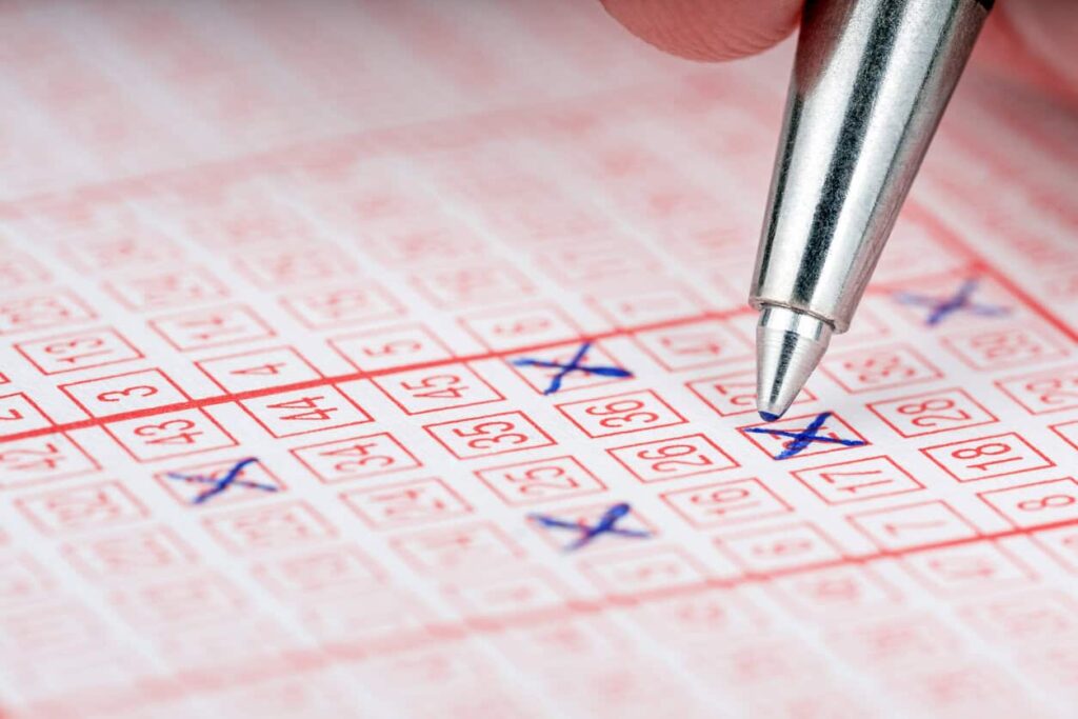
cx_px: 539
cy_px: 360
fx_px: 3144
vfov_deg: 13.0
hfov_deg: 19.5
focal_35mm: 105
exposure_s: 1/250
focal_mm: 105
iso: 100
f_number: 9
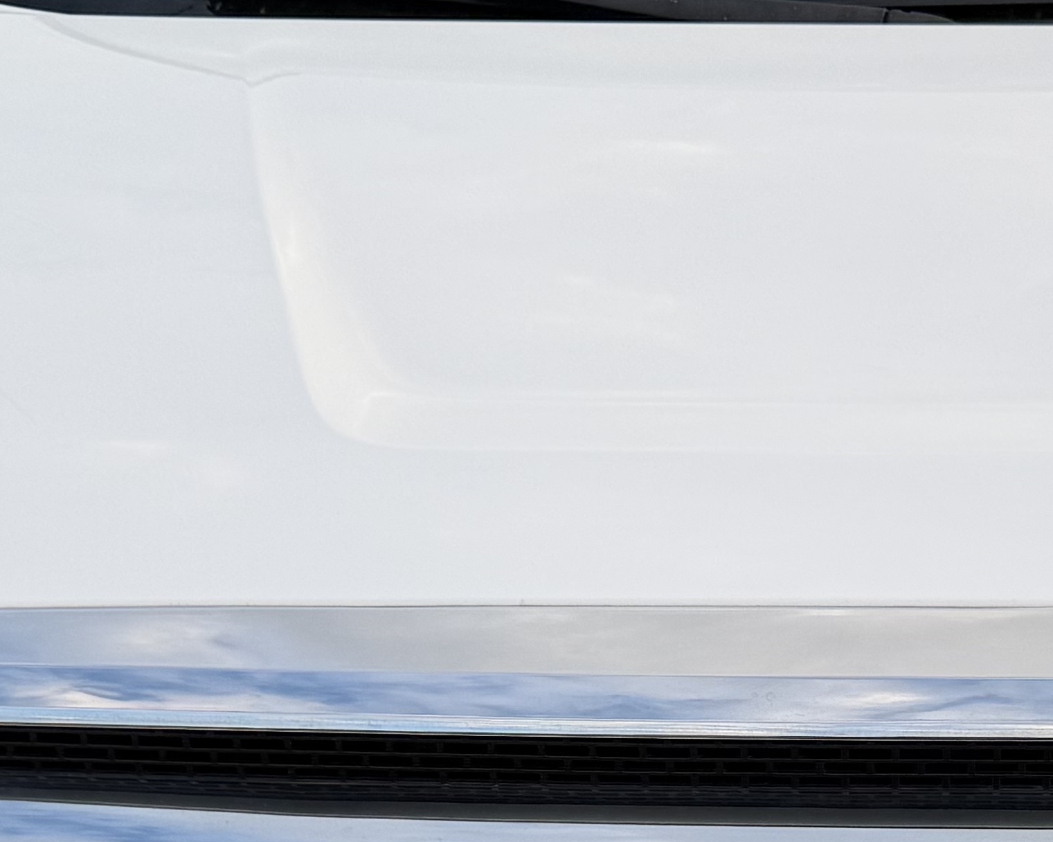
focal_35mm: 88
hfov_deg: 21.4
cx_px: 908
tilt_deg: -31.8
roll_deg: +2.4
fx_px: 2742
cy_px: 1082
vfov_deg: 16.5
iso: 80
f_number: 1.78
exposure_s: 1/683
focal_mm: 6.76
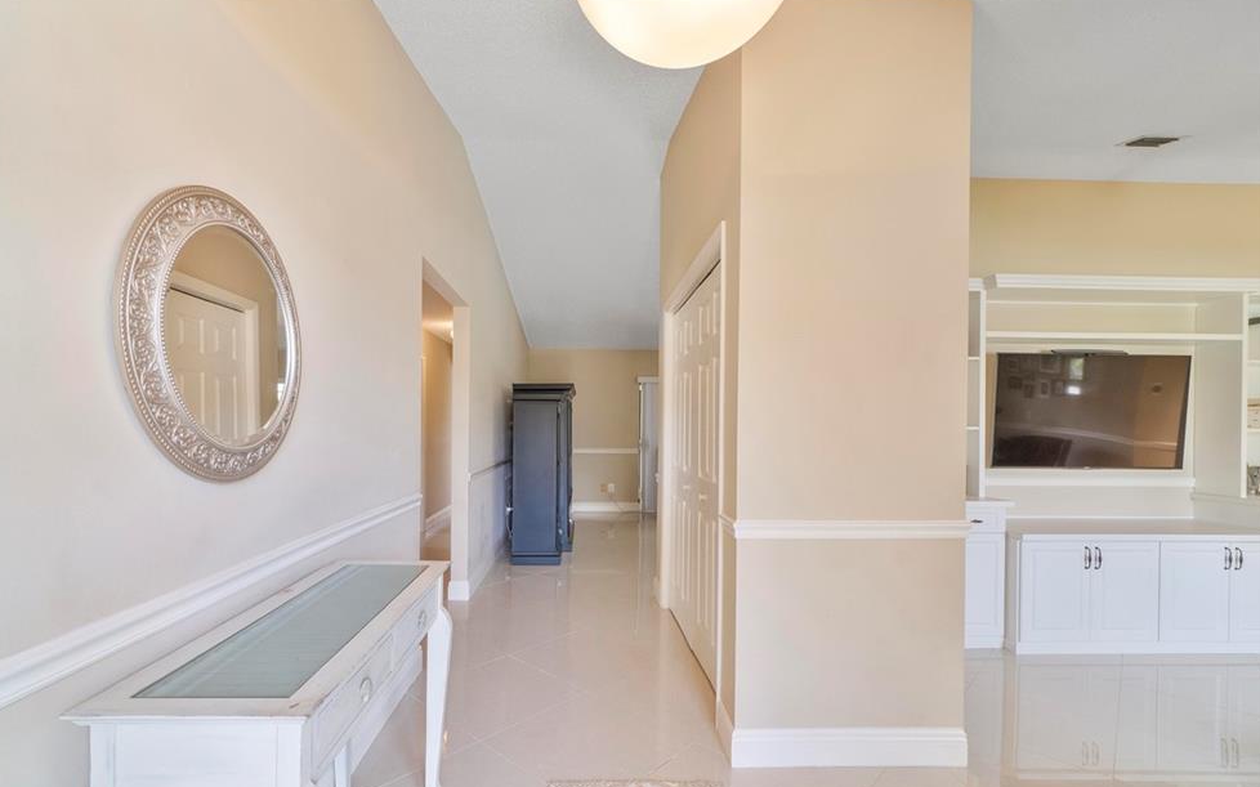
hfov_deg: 97.8
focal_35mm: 16
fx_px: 549
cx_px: 608
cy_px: 430
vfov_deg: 71.1
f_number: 11
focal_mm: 10
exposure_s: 1/6
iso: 160
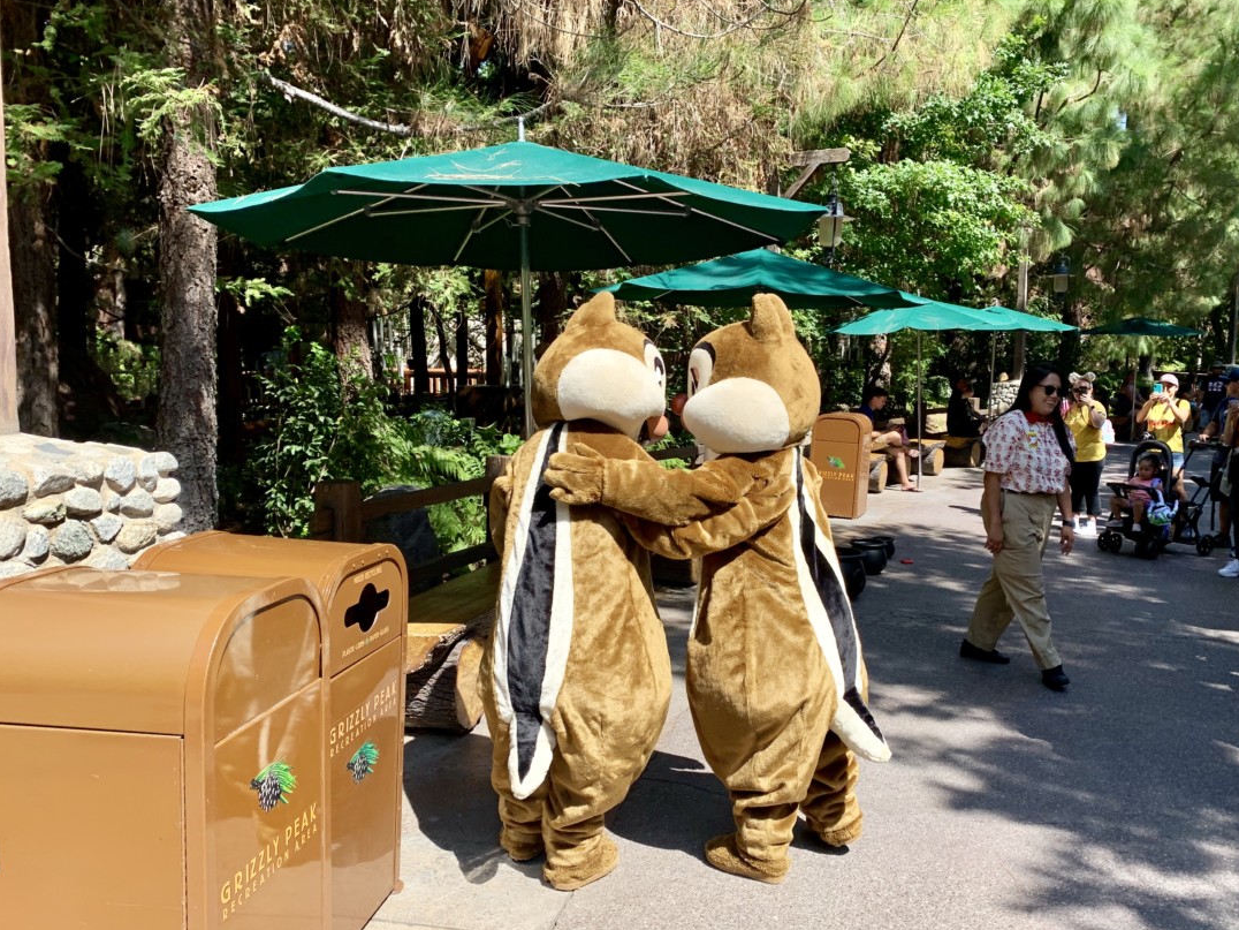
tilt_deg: -9.1
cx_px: 669
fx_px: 1038
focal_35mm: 29
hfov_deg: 61.6
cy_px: 492
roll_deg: -1.0
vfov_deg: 48.2
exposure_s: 1/829
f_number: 1.8
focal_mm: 4.25
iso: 25
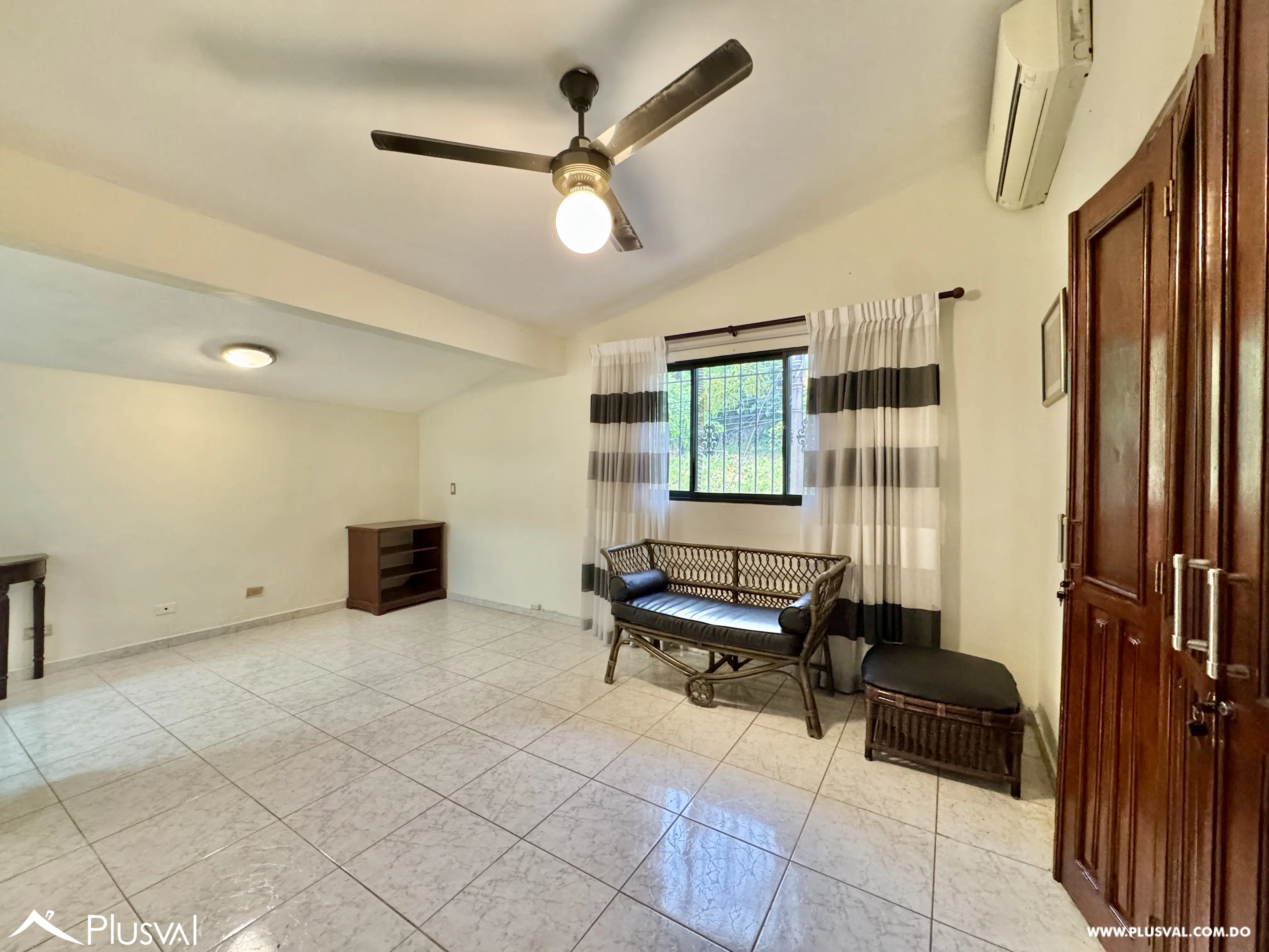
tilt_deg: -1.1
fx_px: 513
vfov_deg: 85.7
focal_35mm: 14
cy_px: 476
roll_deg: +0.3
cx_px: 634
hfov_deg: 102.1
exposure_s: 1/60
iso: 400
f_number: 2.2
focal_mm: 2.22
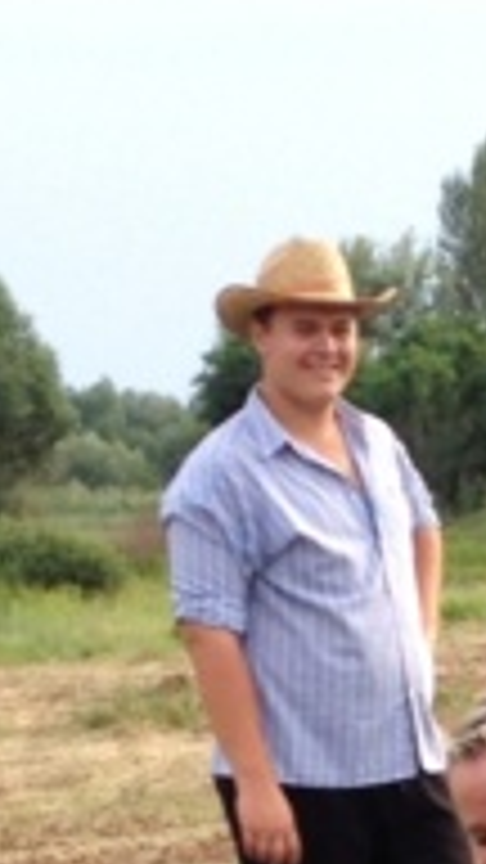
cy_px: 1440
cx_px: 540
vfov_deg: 9.0
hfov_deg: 5.2
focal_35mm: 232
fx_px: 5315
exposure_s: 1/435
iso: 64
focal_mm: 4.28
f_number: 2.4
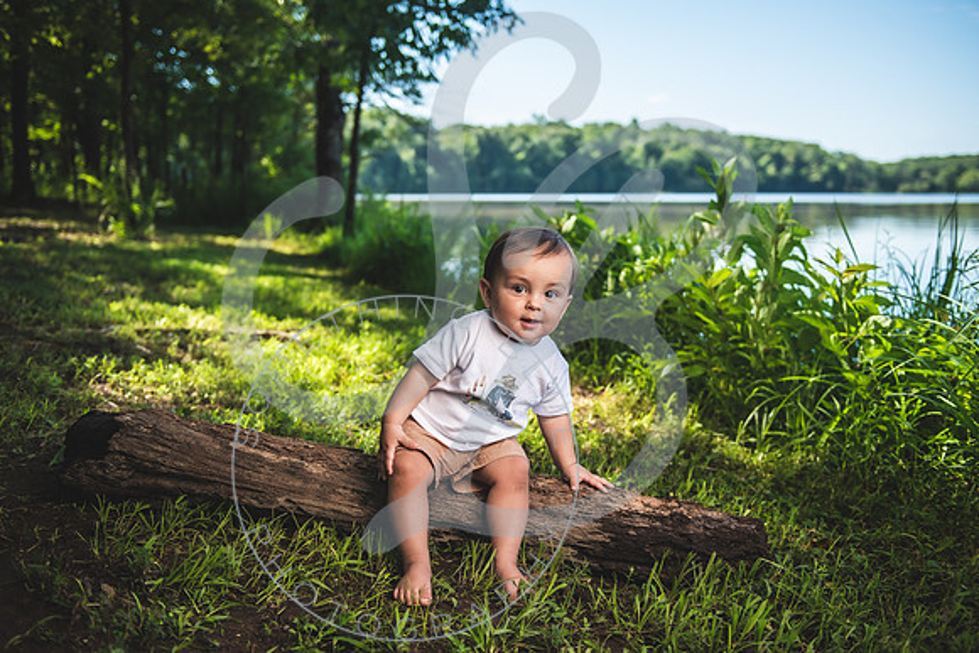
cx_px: 501
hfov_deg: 53.8
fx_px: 964
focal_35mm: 35
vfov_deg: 37.4
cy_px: 327
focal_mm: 34
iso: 100
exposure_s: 1/800
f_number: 2.8
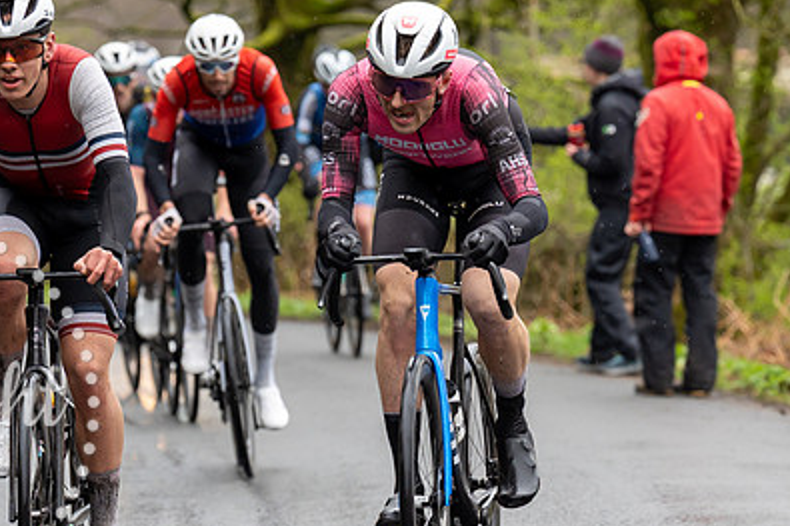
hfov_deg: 6.2
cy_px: 167
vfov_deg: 4.1
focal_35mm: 331
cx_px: 542
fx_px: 7260
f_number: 3.5
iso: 800
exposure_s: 1/1000
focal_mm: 135
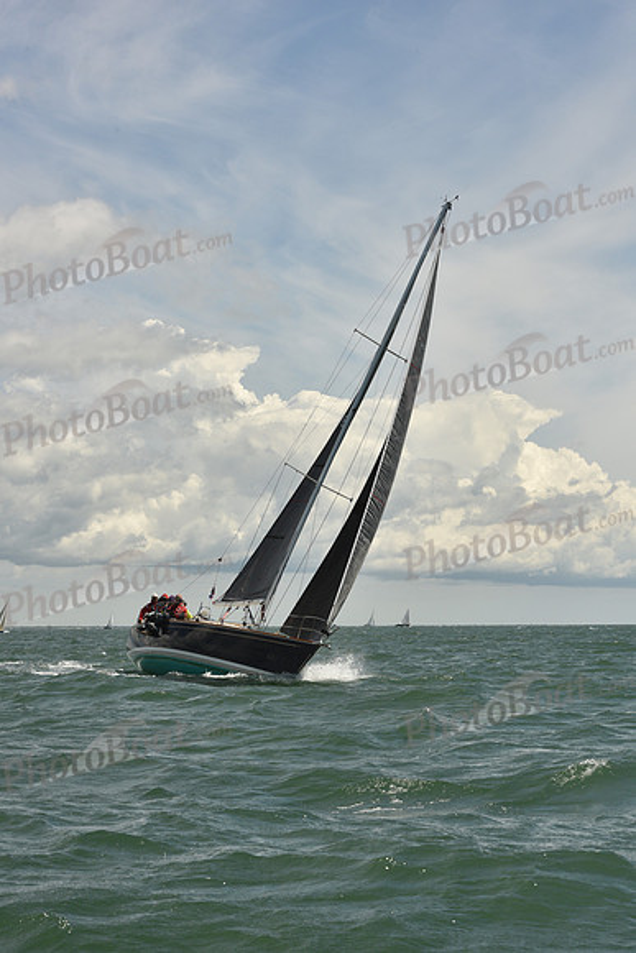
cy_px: 476
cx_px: 318
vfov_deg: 23.9
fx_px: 2251
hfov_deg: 16.1
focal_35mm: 85
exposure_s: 1/800
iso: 320
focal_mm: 85
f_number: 13
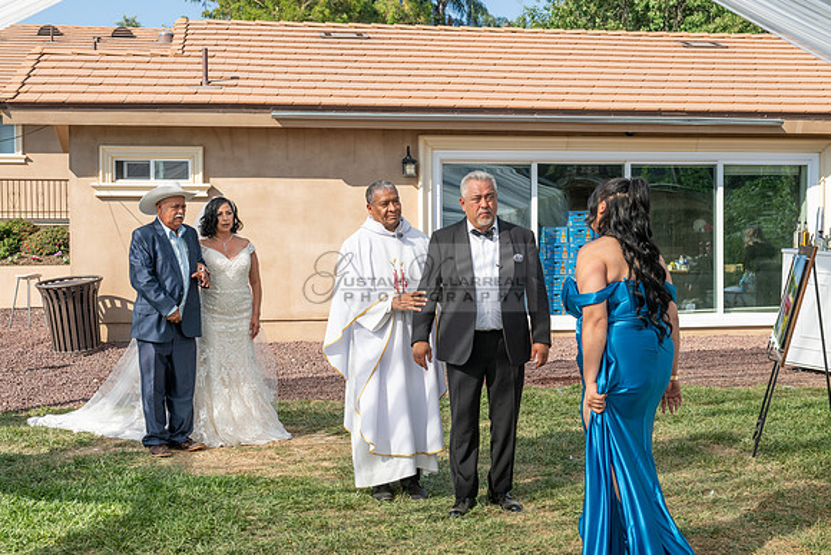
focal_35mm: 48
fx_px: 1108
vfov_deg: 28.1
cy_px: 278
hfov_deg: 41.1
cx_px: 416
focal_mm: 48
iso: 200
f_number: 6.3
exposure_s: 1/500
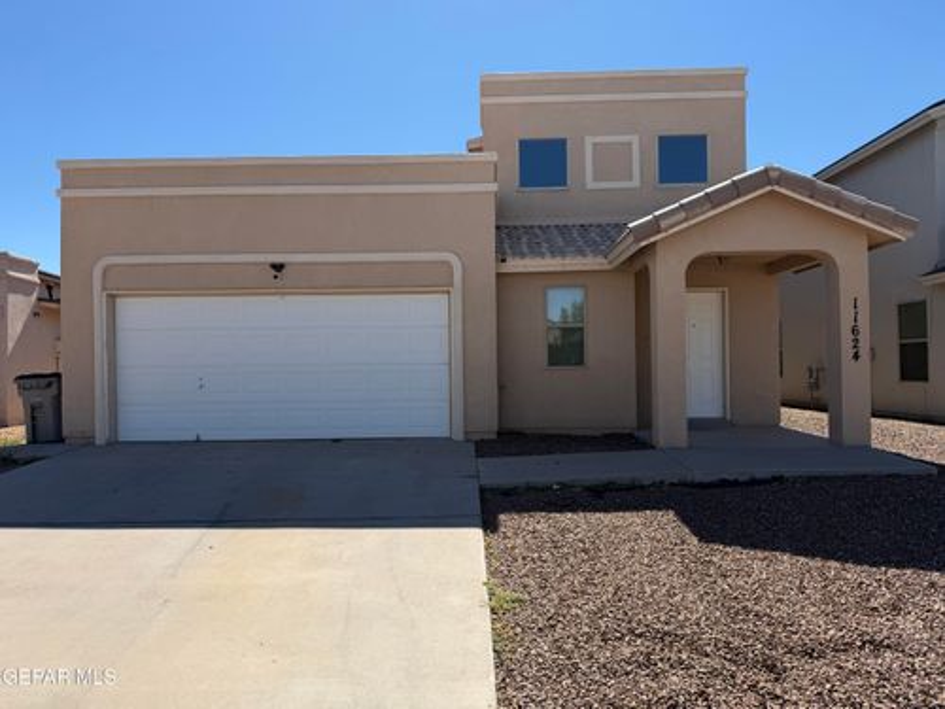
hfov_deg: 71.6
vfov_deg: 56.8
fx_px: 655
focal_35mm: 24
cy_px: 354
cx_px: 472
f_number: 1.78
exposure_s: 1/4673
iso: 80
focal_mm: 6.76
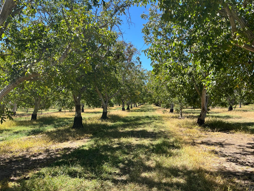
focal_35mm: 27
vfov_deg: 51.4
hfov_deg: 65.3
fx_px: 198
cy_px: 94
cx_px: 131
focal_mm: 5.1
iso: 50
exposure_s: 1/1175
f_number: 1.6
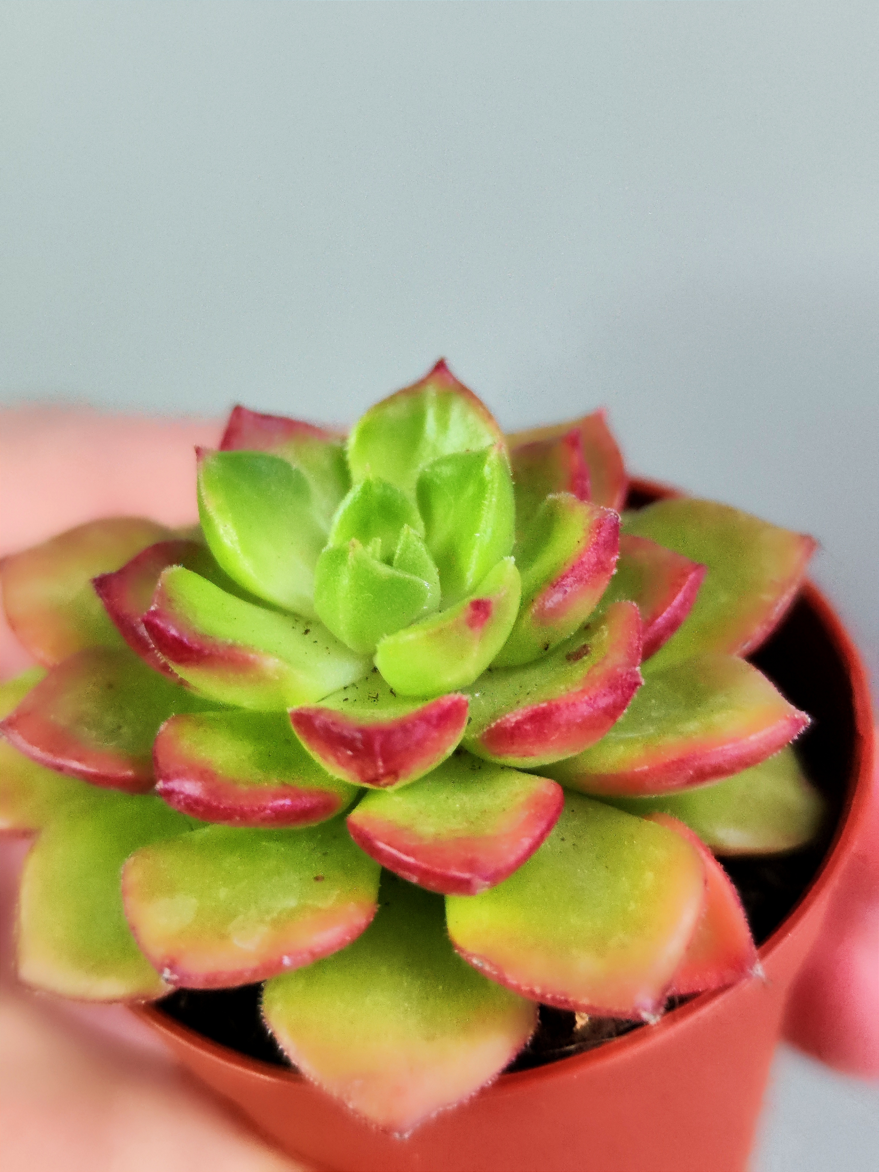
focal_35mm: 23
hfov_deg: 58.9
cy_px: 586
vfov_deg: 73.9
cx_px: 440
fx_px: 779
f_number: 1.69
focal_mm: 7.01
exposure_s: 1/212
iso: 5600
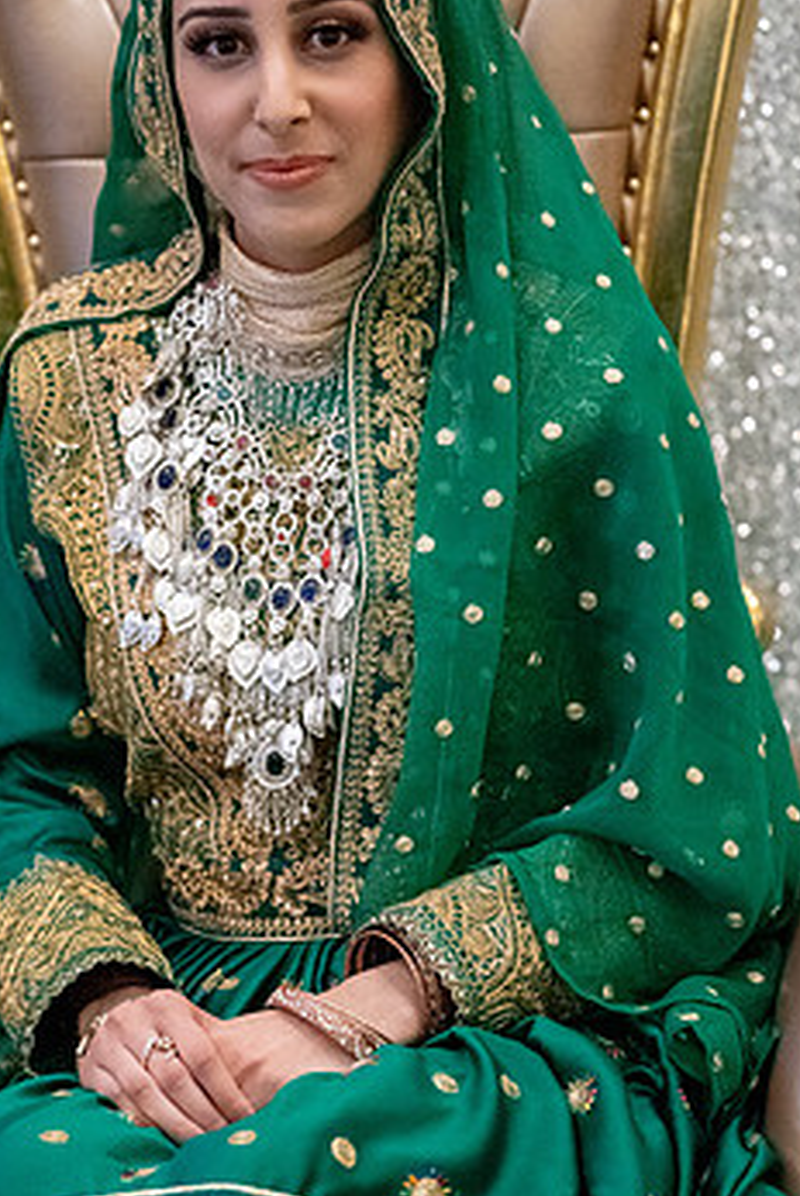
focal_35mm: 136
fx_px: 4524
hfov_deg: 10.1
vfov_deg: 15.1
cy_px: 572
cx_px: 321
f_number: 4
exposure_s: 1/320
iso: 32000
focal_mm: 105
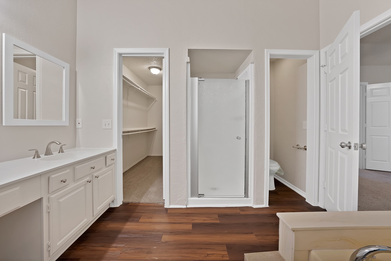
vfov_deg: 90.1
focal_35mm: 12
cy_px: 130
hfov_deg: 112.6
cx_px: 196
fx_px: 130
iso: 640
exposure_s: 1/2
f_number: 10
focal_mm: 12
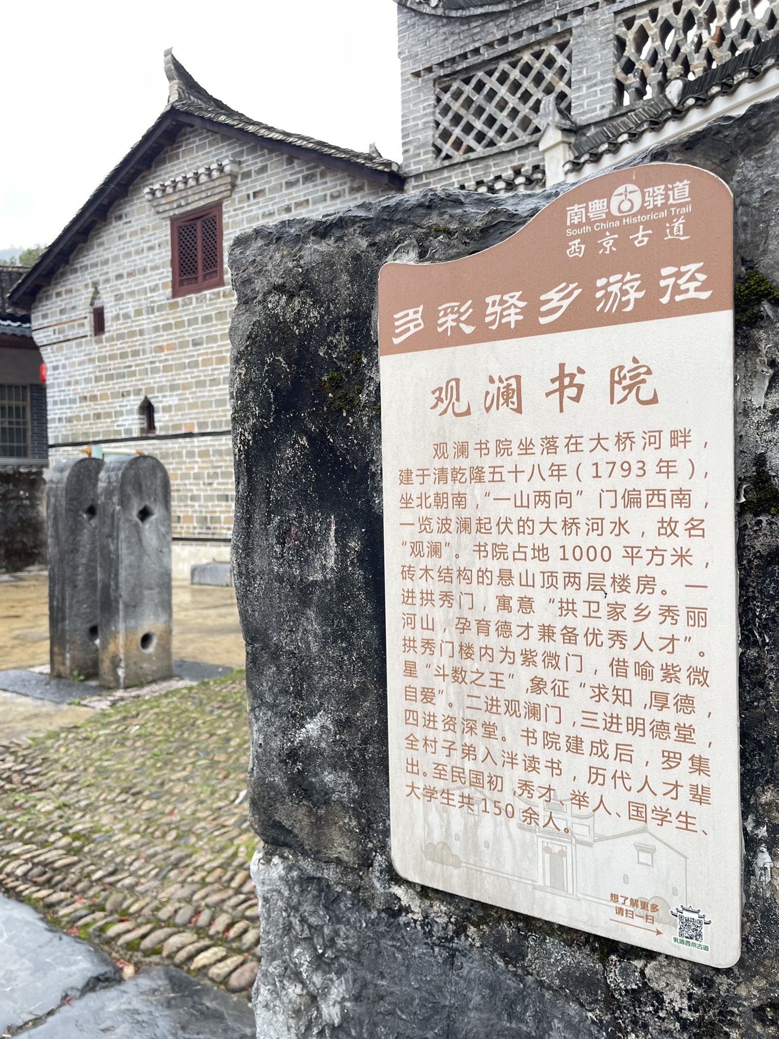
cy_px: 520
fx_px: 780
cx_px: 390
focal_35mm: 26
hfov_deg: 53.1
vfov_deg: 67.3
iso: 100
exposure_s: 1/121
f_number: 1.6
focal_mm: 4.2
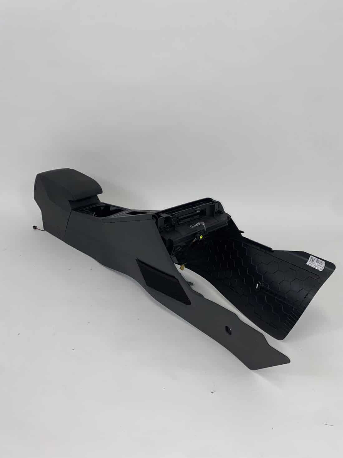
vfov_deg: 67.3
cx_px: 172
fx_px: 344
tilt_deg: -23.4
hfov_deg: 53.1
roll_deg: -1.5
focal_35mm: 26
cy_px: 229
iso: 50
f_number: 1.8
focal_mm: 4.25
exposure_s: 1/100
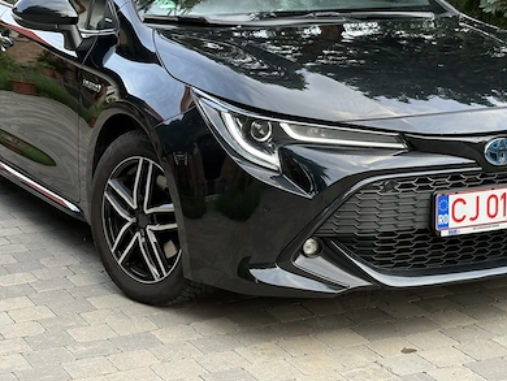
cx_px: 265
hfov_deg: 24.4
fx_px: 1172
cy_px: 121
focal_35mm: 80
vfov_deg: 18.4
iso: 80
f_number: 1.6
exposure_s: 1/120
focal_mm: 5.96
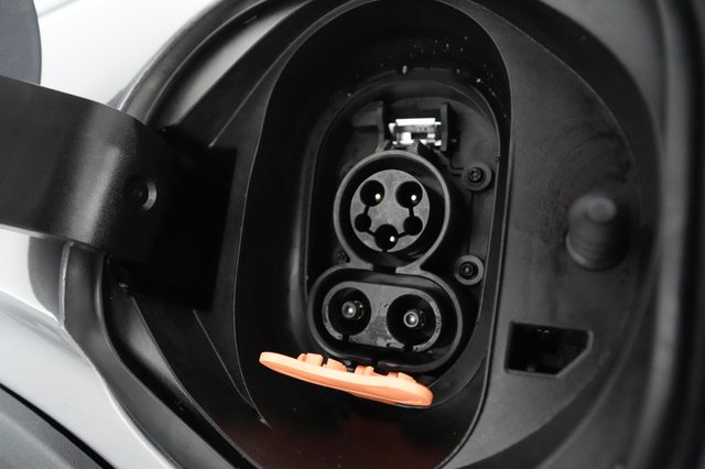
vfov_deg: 53.1
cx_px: 352
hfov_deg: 73.8
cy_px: 234
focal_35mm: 24
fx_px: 470
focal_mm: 24
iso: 16000
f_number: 4.5
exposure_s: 1/100
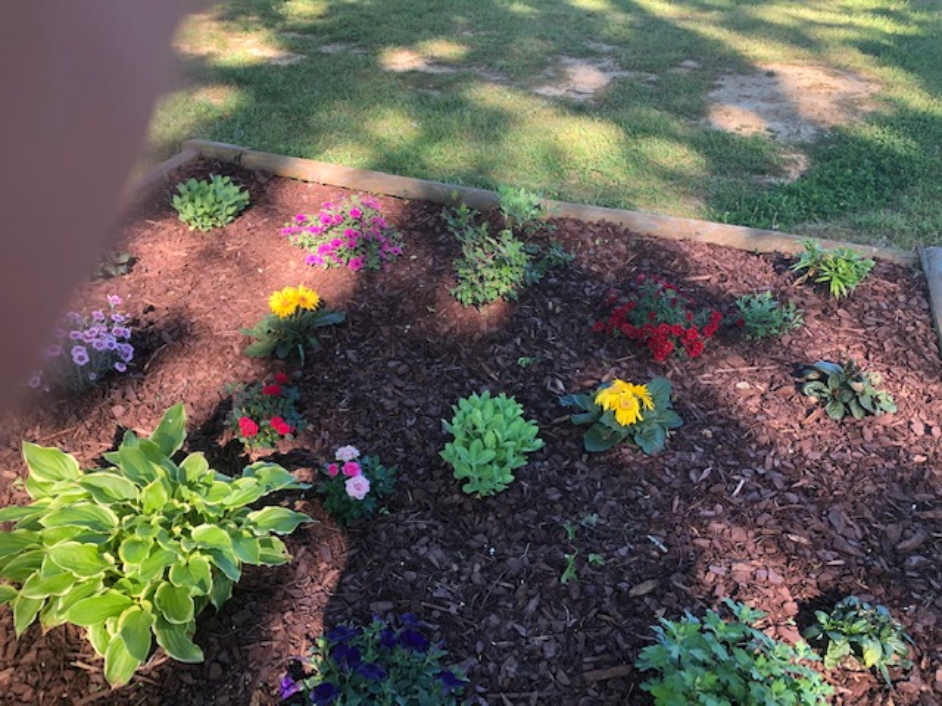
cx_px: 471
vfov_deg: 49.7
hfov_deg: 63.4
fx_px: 762
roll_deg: -3.0
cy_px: 353
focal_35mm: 28
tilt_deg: -32.4
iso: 25
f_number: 1.8
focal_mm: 3.99
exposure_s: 1/120
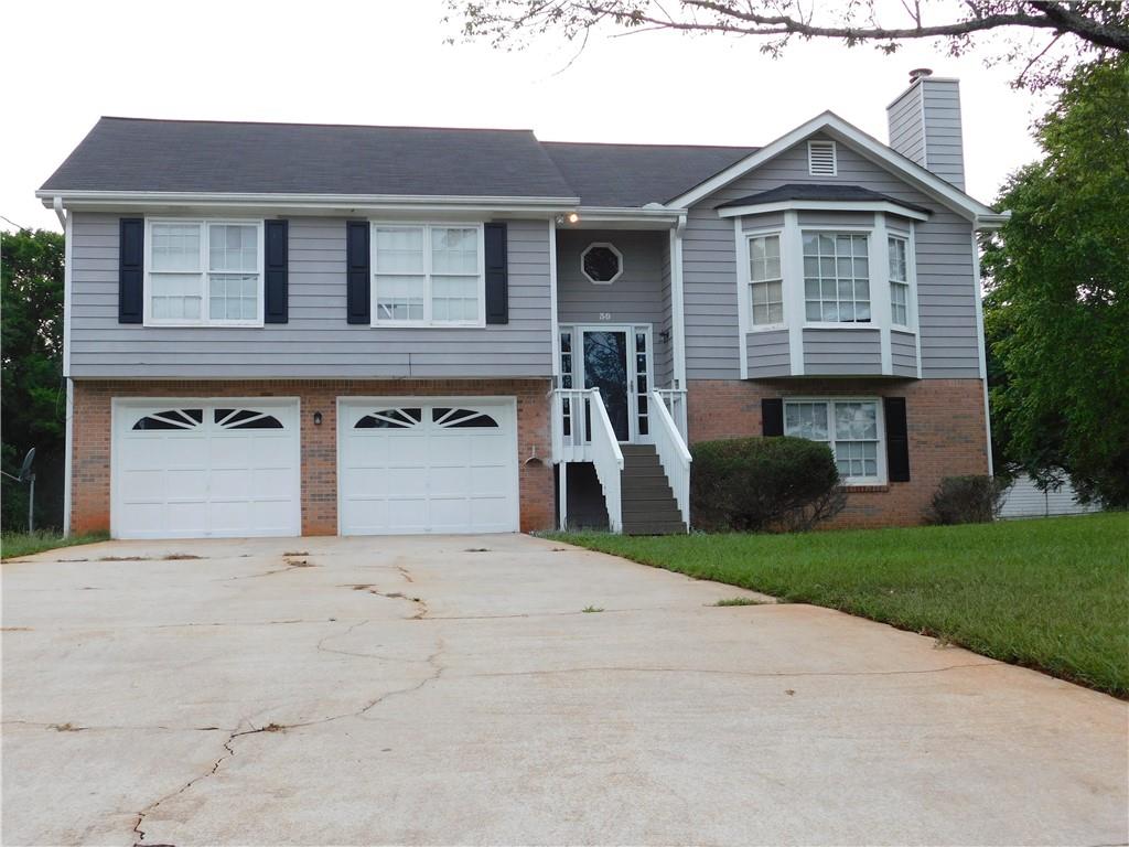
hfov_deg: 46.8
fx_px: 1305
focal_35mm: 40
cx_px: 564
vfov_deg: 36.0
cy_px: 424
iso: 125
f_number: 3.6
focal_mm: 7.1
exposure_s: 1/100
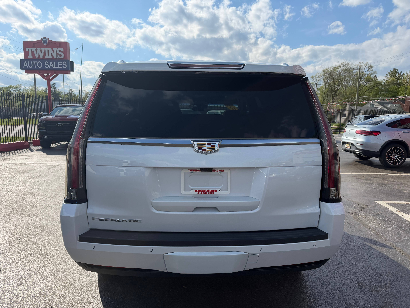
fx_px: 284
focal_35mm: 24
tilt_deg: -6.8
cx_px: 205
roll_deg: -0.9
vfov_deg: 56.8
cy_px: 154
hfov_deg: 71.6
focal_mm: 6.76
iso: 100
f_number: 1.78
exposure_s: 1/6711
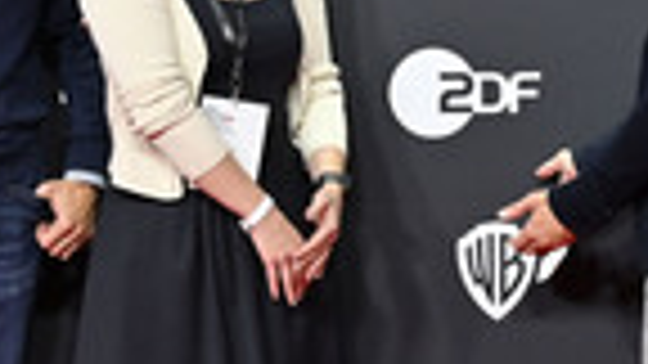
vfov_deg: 10.3
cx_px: 367
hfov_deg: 18.2
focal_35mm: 118
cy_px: 261
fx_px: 2028
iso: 1000
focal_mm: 36
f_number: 5
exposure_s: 1/200
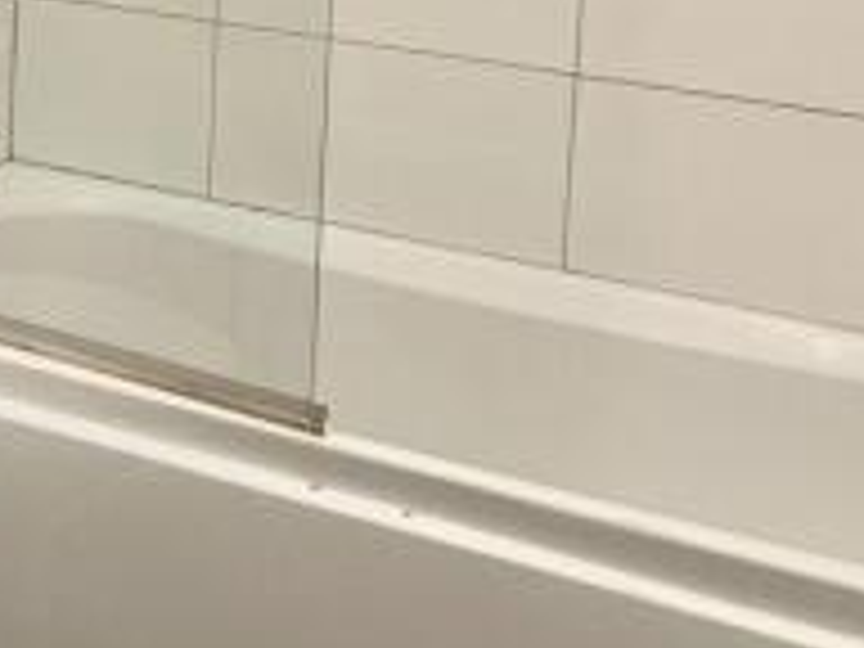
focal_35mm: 79
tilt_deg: -7.7
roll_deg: -1.9
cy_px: -115
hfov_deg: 23.8
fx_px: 1972
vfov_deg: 17.8
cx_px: 29
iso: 125
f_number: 1.6
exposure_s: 1/121
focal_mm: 5.1
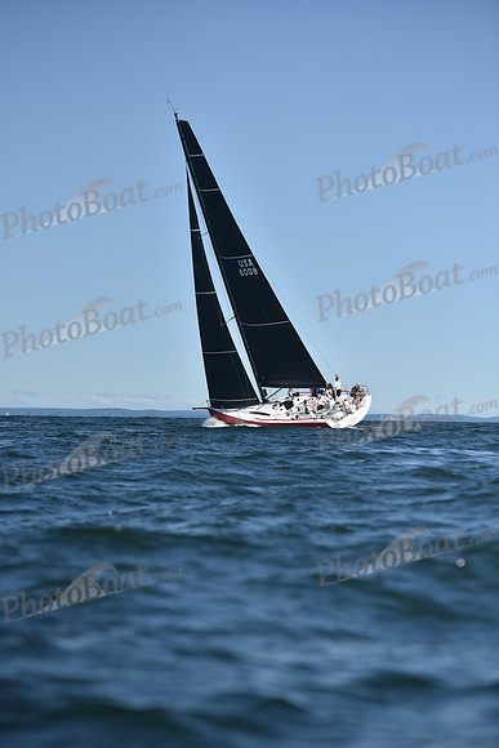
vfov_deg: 17.6
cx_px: 250
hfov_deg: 11.8
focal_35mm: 116
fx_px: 2410
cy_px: 374
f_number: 3.2
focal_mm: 116
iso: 250
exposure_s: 1/8000
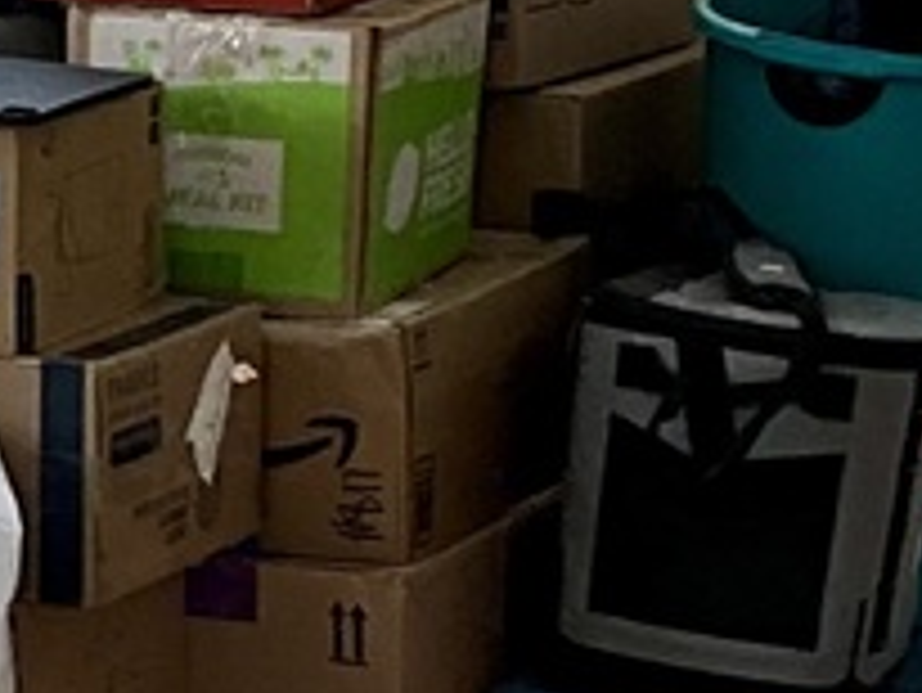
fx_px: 5437
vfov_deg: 7.3
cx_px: -679
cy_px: 225
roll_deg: +0.7
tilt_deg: -8.4
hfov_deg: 9.3
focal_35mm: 204
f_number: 1.8
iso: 16
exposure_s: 1/120
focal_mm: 3
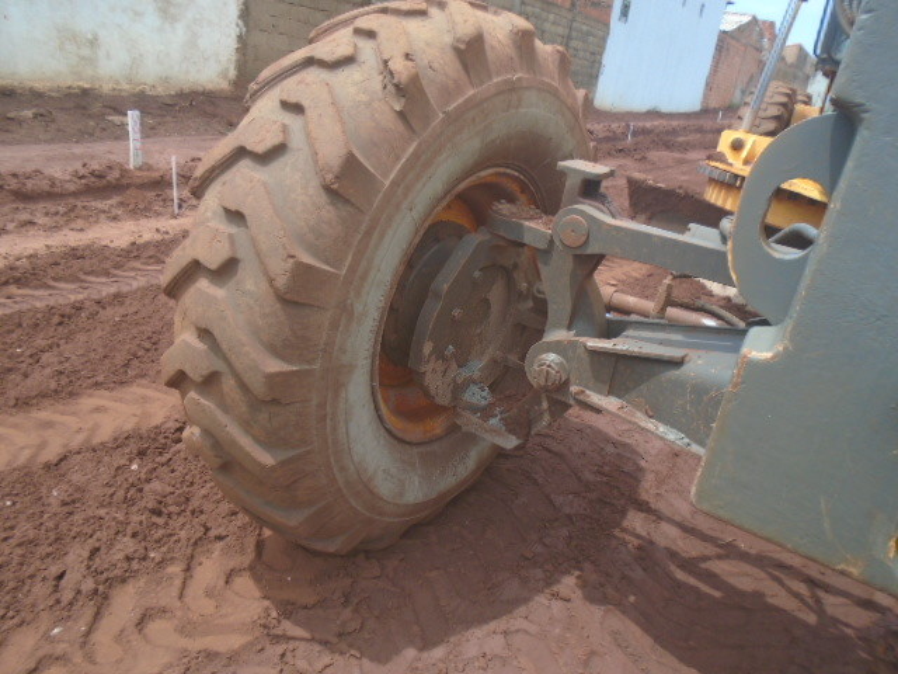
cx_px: 449
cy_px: 337
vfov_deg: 53.1
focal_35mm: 26
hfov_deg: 67.3
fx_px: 674
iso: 100
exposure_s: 1/400
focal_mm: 4.6
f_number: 3.2
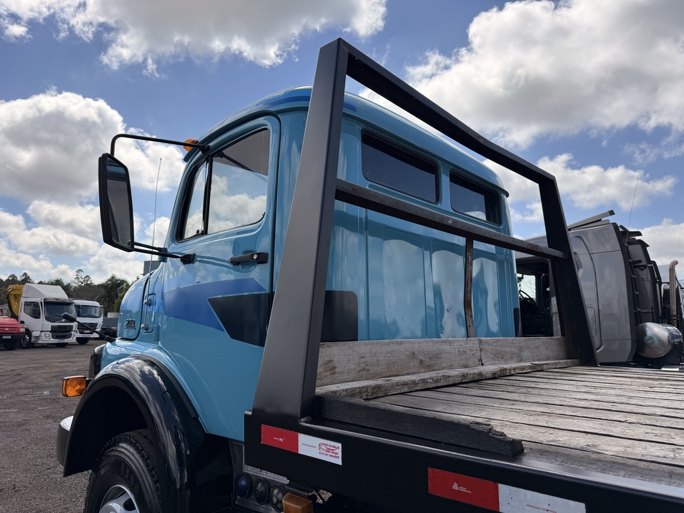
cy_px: 256
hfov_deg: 71.6
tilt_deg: +7.6
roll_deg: -1.1
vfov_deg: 56.8
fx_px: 474
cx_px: 342
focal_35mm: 24
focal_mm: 6.76
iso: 80
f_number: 1.78
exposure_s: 1/4975
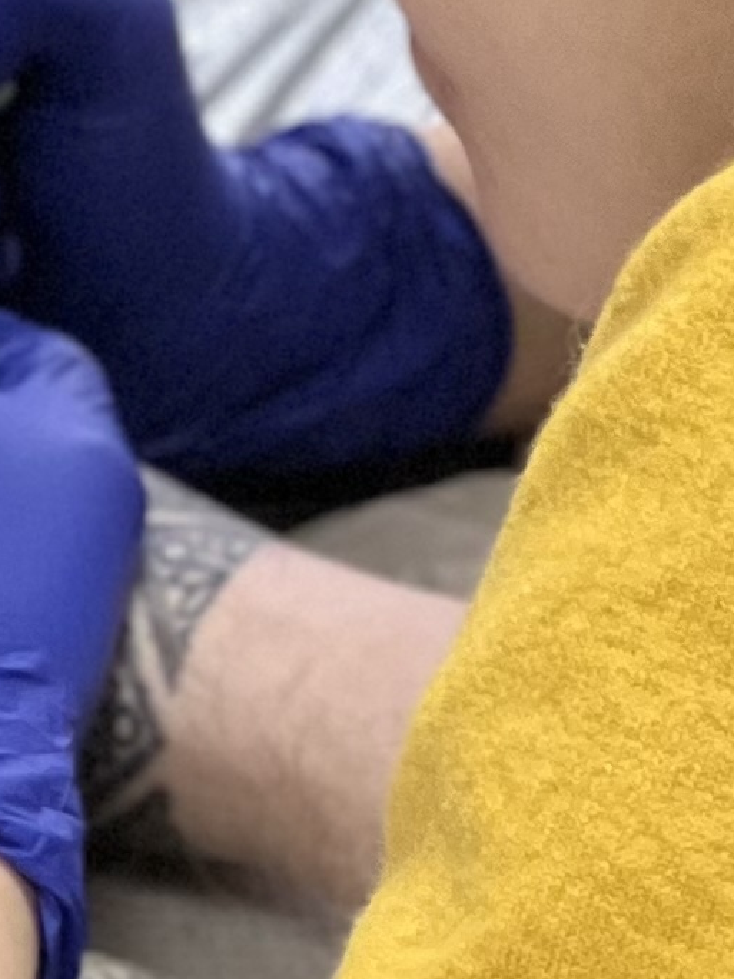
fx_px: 12836
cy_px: 120
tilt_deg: -24.5
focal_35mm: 454
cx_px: 542
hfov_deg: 3.3
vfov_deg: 4.4
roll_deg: +1.5
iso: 250
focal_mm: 9
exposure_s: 1/100
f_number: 2.8
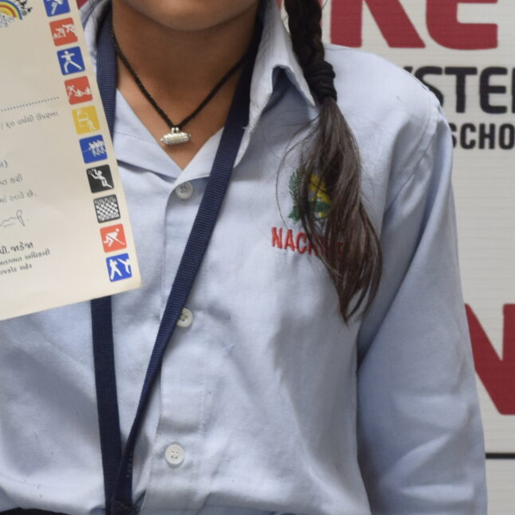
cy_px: 263
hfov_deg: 4.0
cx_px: 242
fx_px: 7288
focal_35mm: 433
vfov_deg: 4.0
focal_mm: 86
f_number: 4.8
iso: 400
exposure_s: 1/100
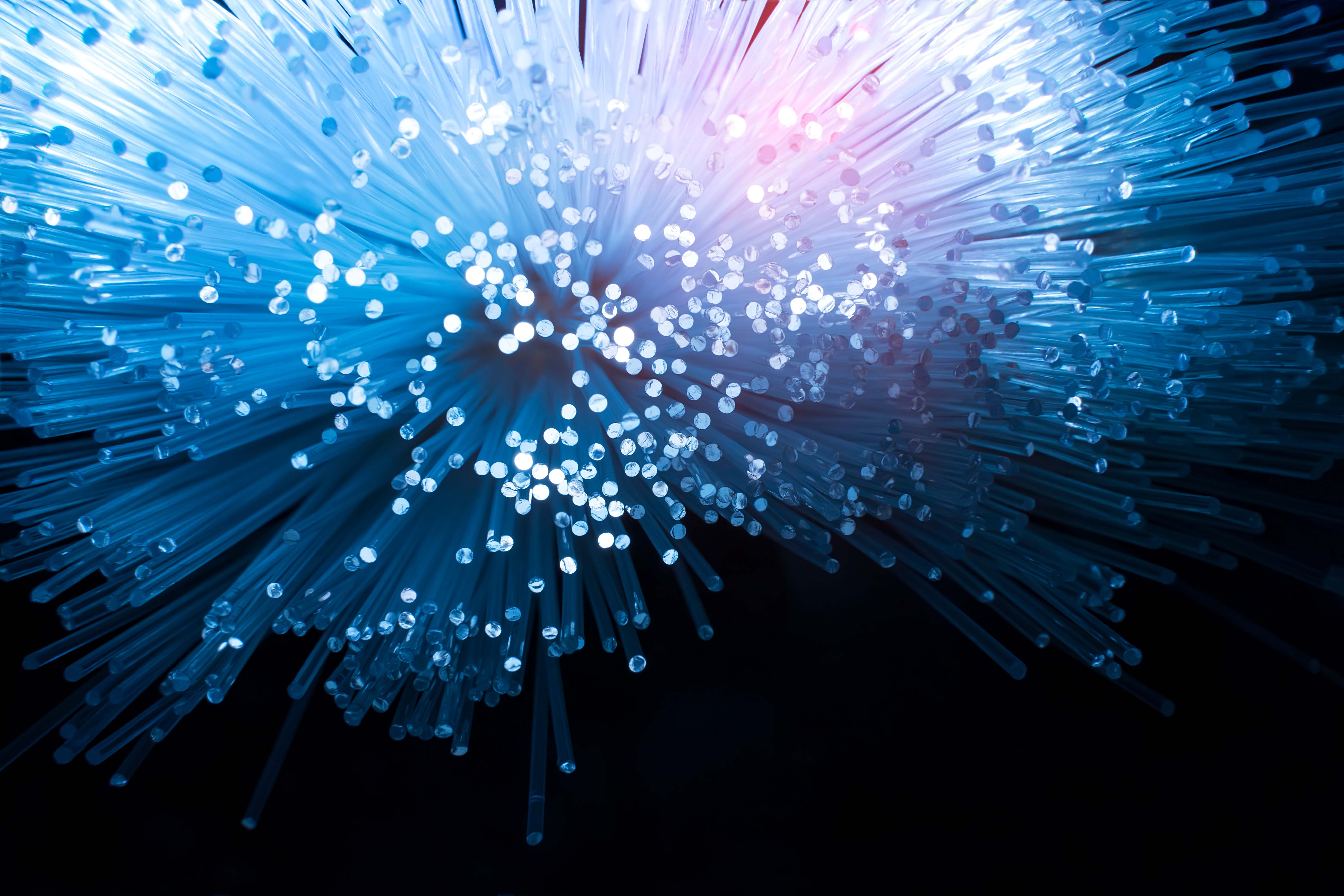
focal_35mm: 28
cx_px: 672
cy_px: 448
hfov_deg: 65.5
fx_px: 1045
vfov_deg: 46.4
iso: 200
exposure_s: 1/250
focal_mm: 28
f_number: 14
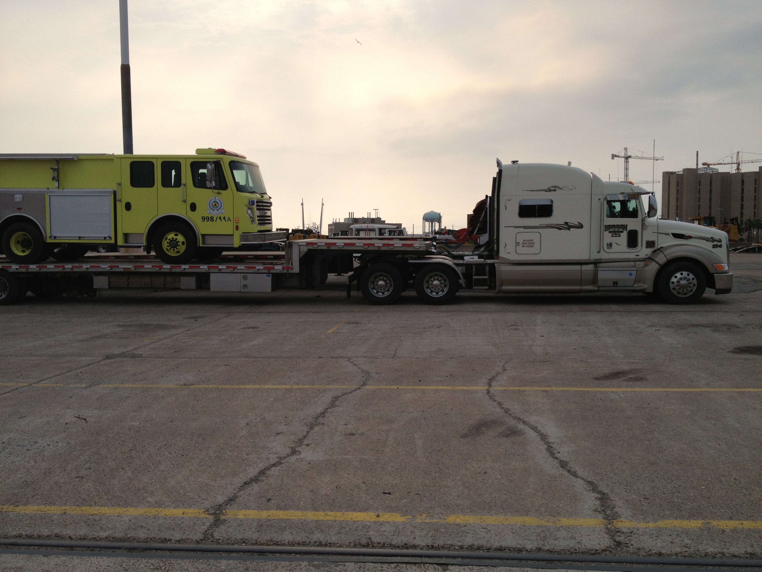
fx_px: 770
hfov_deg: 52.6
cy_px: 286
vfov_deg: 40.7
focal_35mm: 35
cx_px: 381
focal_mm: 4.28
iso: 50
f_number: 2.4
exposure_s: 1/1972
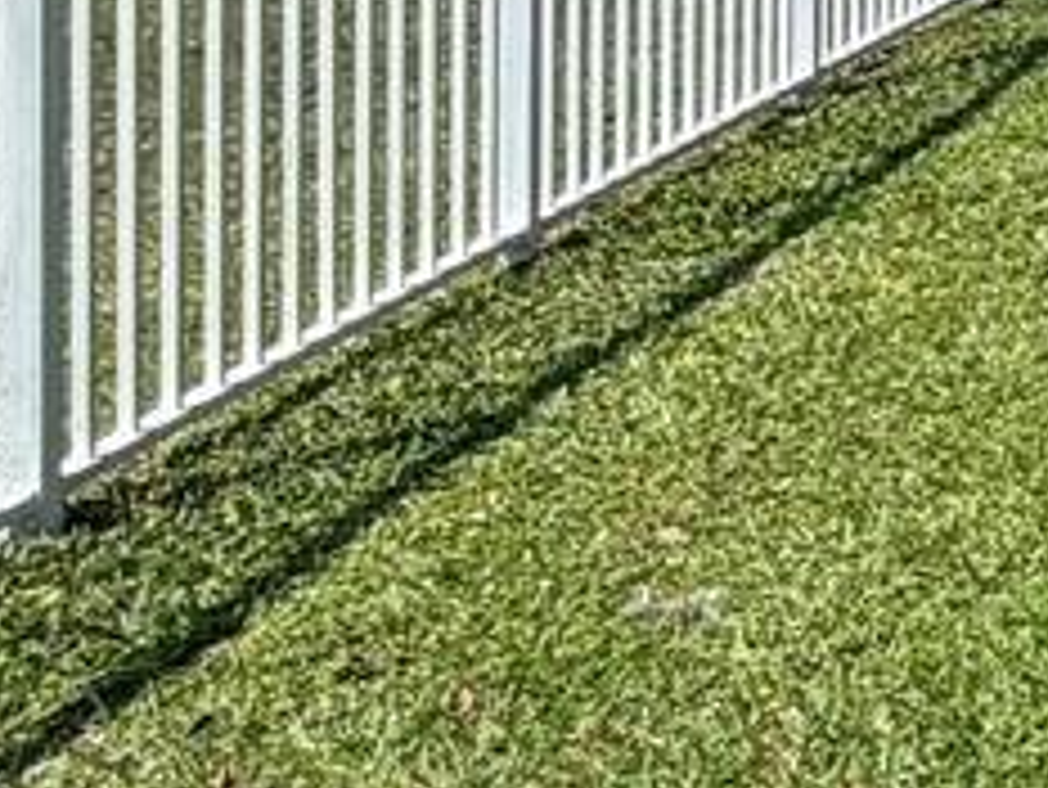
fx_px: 2908
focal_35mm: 96
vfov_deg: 14.4
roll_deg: -1.7
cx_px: 2852
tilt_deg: -2.0
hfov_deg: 12.6
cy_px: -392
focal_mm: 2.22
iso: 20
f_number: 2.2
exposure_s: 1/1017
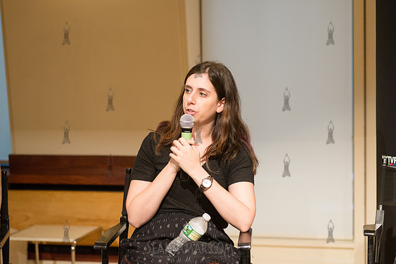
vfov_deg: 17.1
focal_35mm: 80
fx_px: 880
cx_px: 198
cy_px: 132
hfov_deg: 25.4
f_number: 4
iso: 2500
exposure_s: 1/250
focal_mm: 80
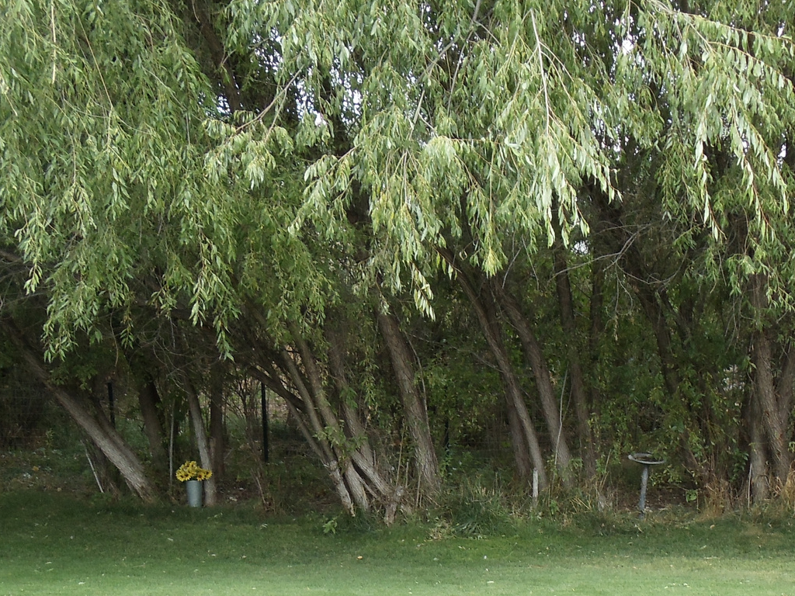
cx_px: 460
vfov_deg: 16.5
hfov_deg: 22.2
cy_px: 543
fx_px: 2021
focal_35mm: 88
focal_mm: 6
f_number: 3.5
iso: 100
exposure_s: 1/160
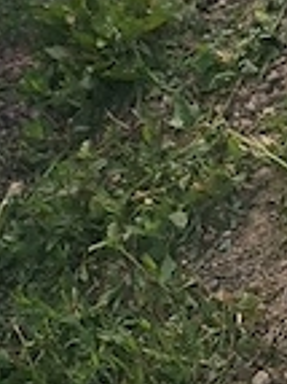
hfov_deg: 9.8
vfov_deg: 14.2
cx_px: -443
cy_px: -218
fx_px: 1428
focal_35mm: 129
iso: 40
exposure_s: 1/1250
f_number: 1.8
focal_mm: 5.54
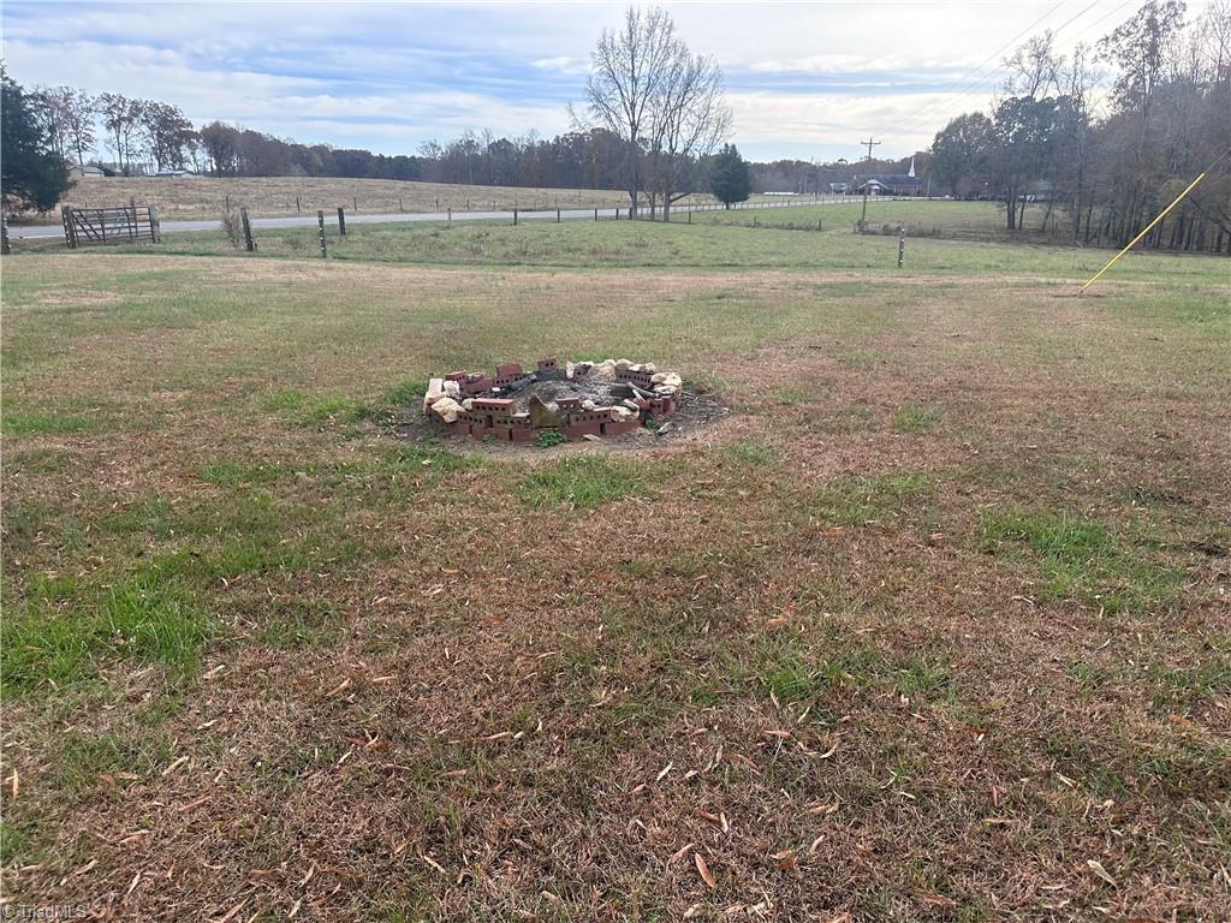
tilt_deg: -17.1
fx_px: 853
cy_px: 462
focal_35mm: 24
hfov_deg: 71.6
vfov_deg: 56.8
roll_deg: -0.3
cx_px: 616
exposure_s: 1/1183
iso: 80
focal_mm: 6.86
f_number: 1.78
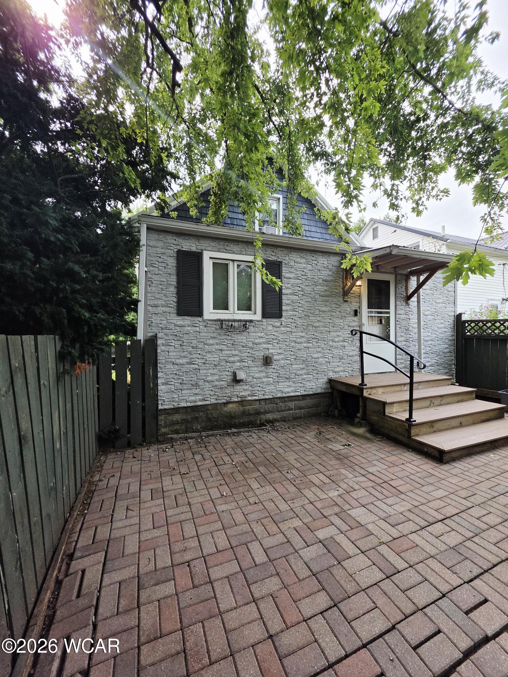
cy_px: 338
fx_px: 254
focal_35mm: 13
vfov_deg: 106.2
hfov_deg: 89.9
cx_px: 254
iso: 64
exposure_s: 1/769
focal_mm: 2.2
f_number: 1.9
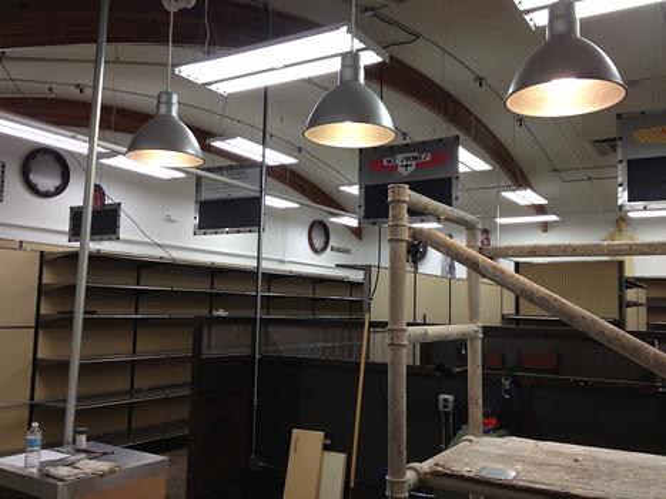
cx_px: 333
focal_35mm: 35
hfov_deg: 52.6
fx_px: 673
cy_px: 250
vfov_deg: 40.7
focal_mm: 4.28
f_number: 2.4
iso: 80
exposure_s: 1/120
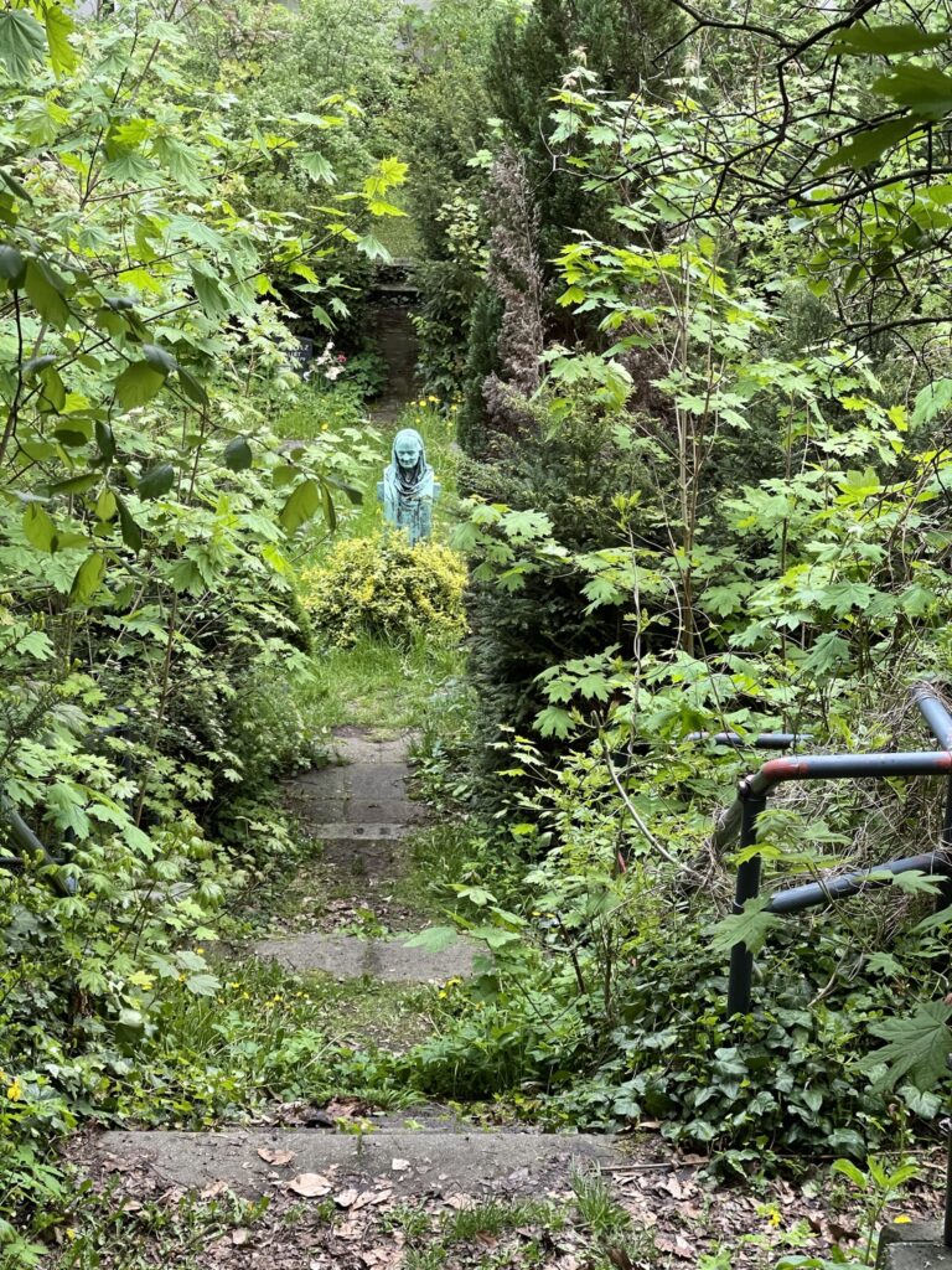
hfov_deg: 22.9
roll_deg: -2.0
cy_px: 635
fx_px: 2347
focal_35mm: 64
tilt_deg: -20.7
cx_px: 476
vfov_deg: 30.3
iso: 200
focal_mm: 7.5
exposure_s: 1/121
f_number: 2.2
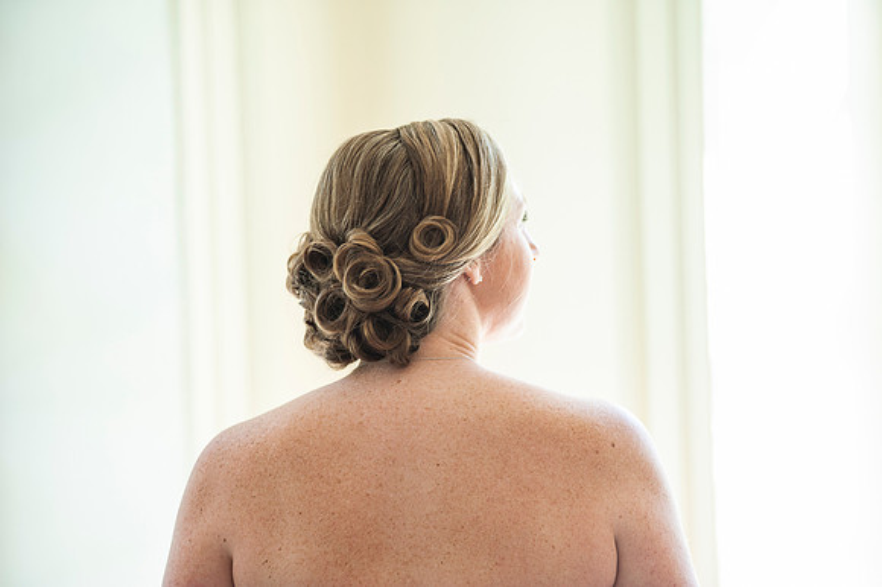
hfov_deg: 17.1
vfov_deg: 11.4
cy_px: 294
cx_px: 441
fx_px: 2938
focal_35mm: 120
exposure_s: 1/160
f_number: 2.8
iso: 500
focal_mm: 120
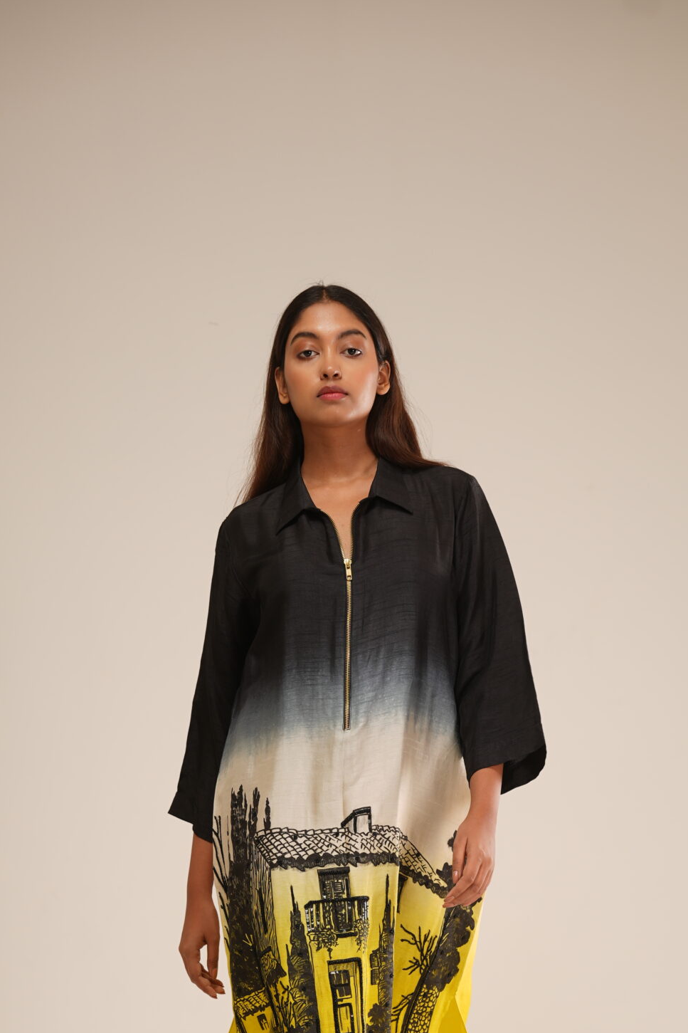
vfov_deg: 13.6
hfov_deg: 9.1
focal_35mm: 150
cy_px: 881
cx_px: 343
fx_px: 4301
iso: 50
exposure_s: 1/160
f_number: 4
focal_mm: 85
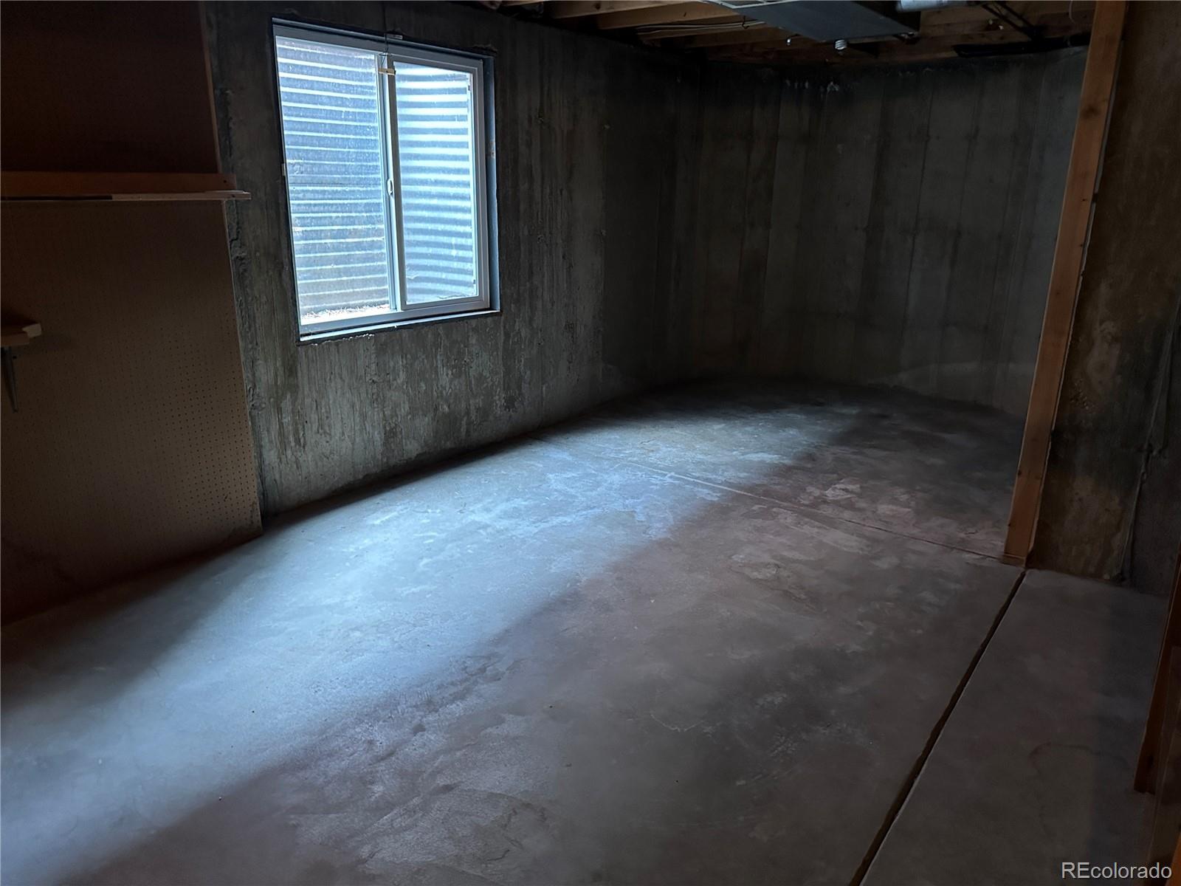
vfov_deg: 56.8
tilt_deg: -16.7
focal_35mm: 24
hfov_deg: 71.6
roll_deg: -1.9
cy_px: 443
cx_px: 590
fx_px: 819
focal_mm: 6.86
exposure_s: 1/40
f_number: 1.78
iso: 640
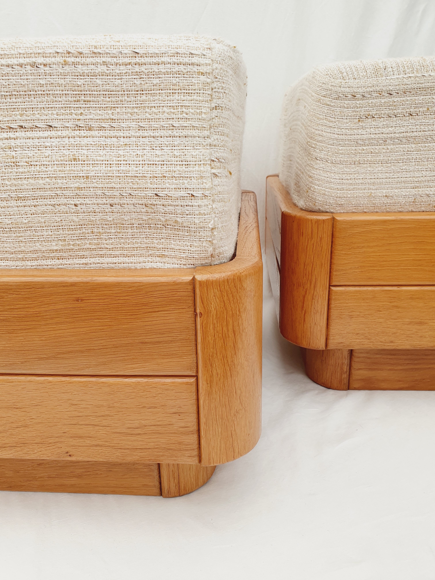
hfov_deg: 53.1
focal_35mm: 26
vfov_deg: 67.3
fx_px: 436
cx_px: 218
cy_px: 290
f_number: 2.4
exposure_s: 1/172
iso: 50
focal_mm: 4.32
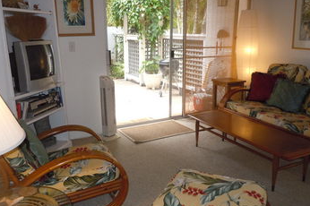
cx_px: 146
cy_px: 104
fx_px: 267
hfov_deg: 60.3
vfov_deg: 42.2
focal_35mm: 31
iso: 400
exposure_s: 1/80
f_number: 3.7
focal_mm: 5
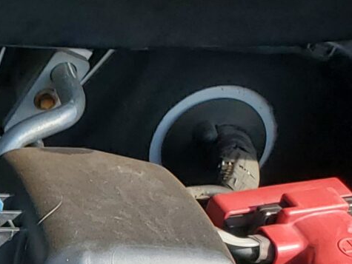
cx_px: -348
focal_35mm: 140
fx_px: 1425
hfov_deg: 12.4
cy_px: 492
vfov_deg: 10.0
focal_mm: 4.3
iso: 50
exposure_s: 1/809
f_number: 2.4
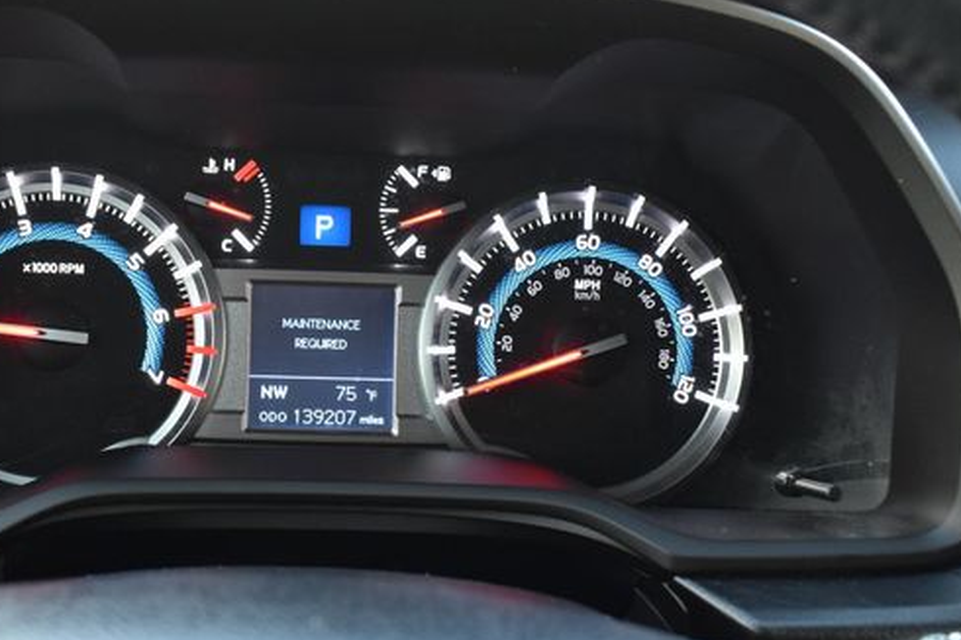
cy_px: 312
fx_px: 1254
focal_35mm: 47
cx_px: 347
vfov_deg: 28.6
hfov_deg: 41.6
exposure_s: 1/15
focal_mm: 24
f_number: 5.6
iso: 1600
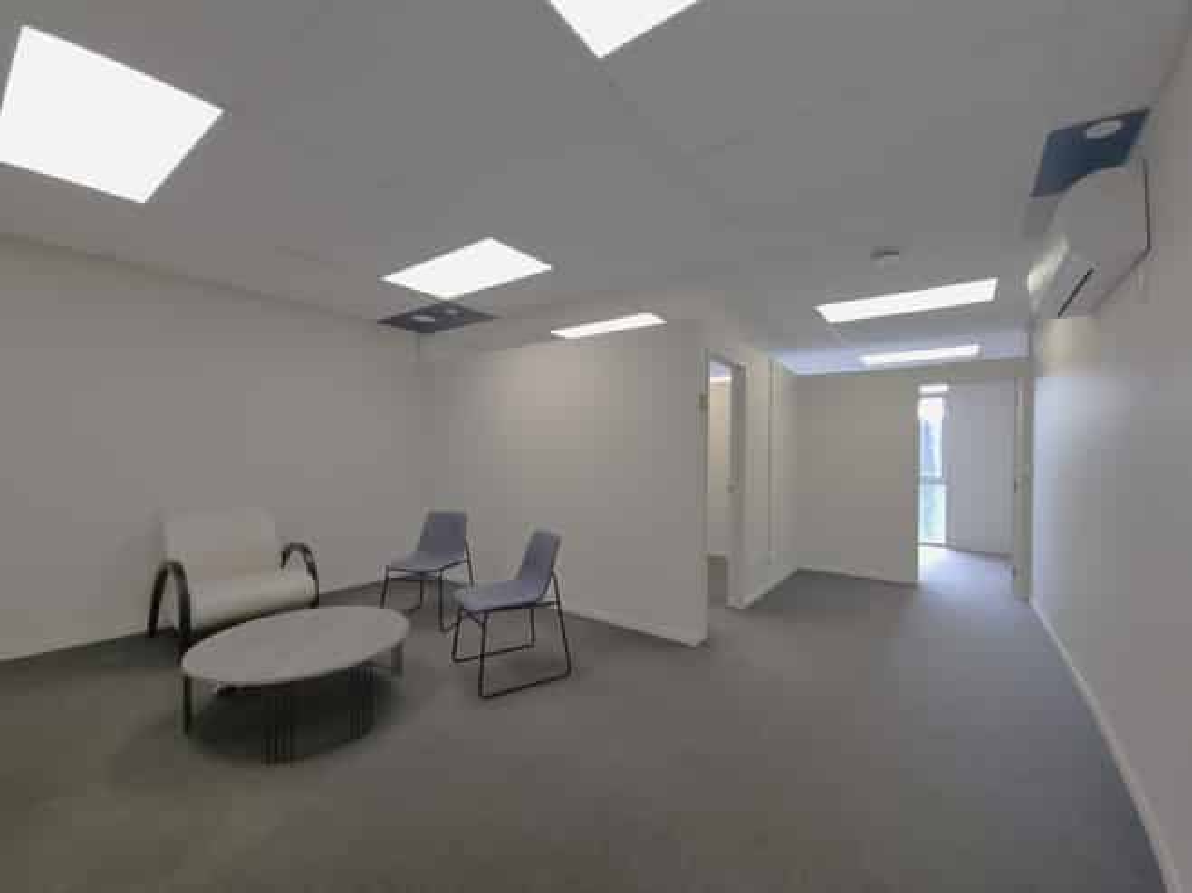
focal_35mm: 13
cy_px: 446
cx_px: 596
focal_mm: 2.2
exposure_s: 1/100
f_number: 2.2
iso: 80
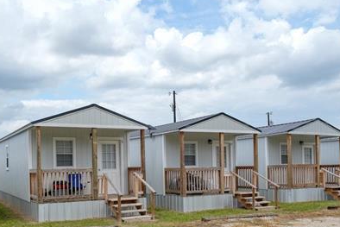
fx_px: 368
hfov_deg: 48.7
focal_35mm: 39
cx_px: 114
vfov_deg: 33.7
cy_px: 162
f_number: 7.1
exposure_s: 1/400
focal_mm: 24
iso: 200
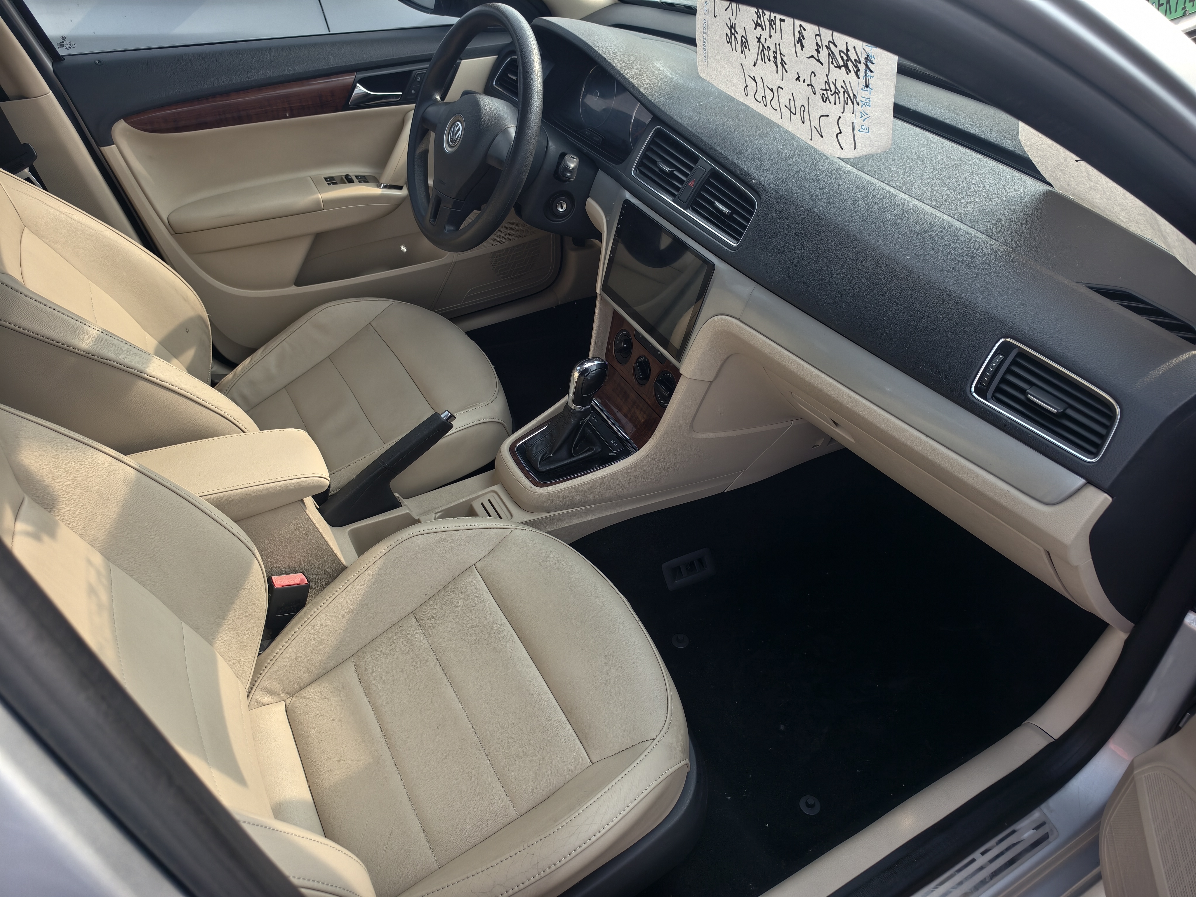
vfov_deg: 58.9
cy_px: 448
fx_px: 795
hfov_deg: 73.9
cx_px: 598
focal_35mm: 23
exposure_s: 1/1026
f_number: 1.57
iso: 134
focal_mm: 5.6
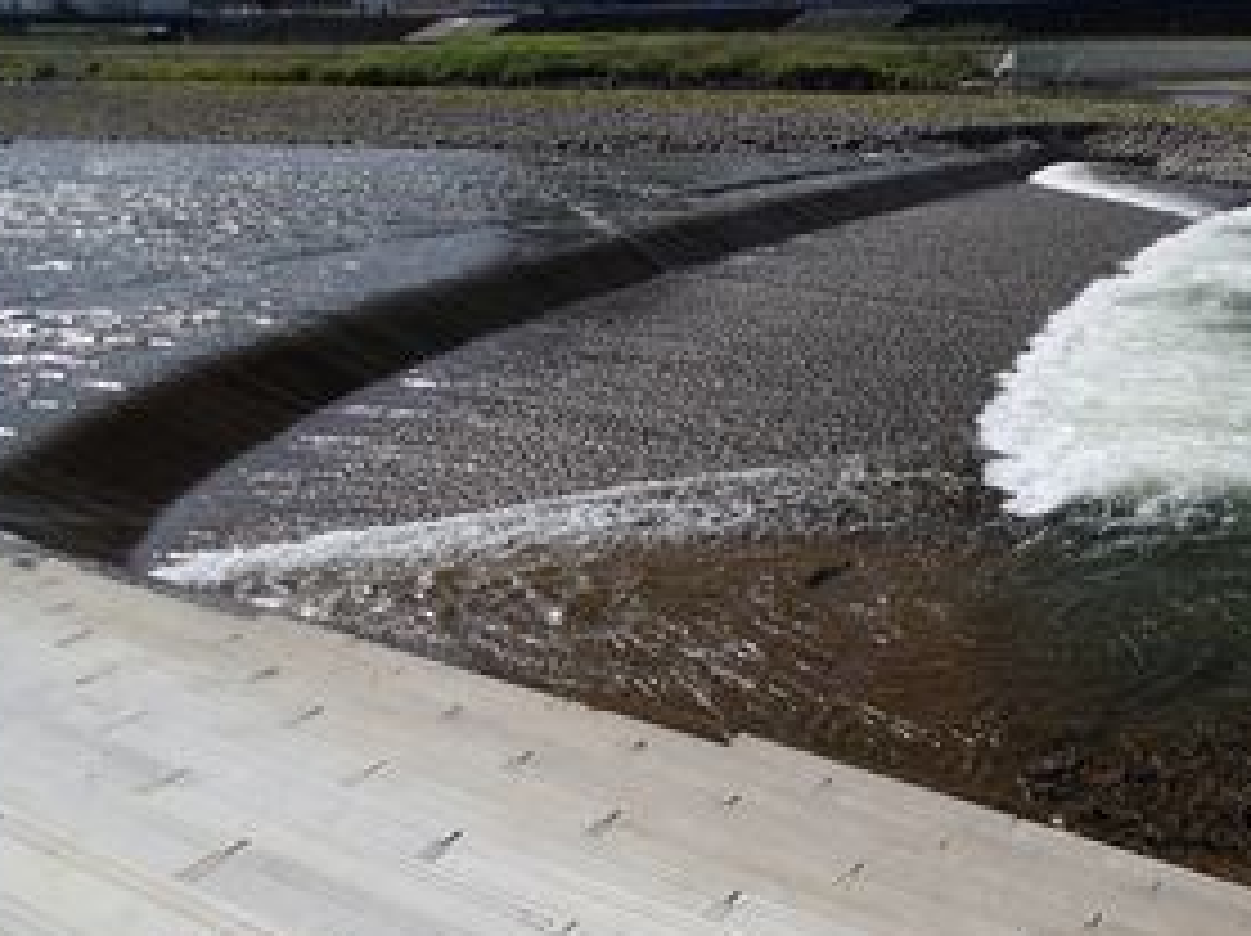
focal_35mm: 36
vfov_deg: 39.5
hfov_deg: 50.5
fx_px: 1300
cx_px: 832
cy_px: 522
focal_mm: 4.5
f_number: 8
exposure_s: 1/125
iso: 100
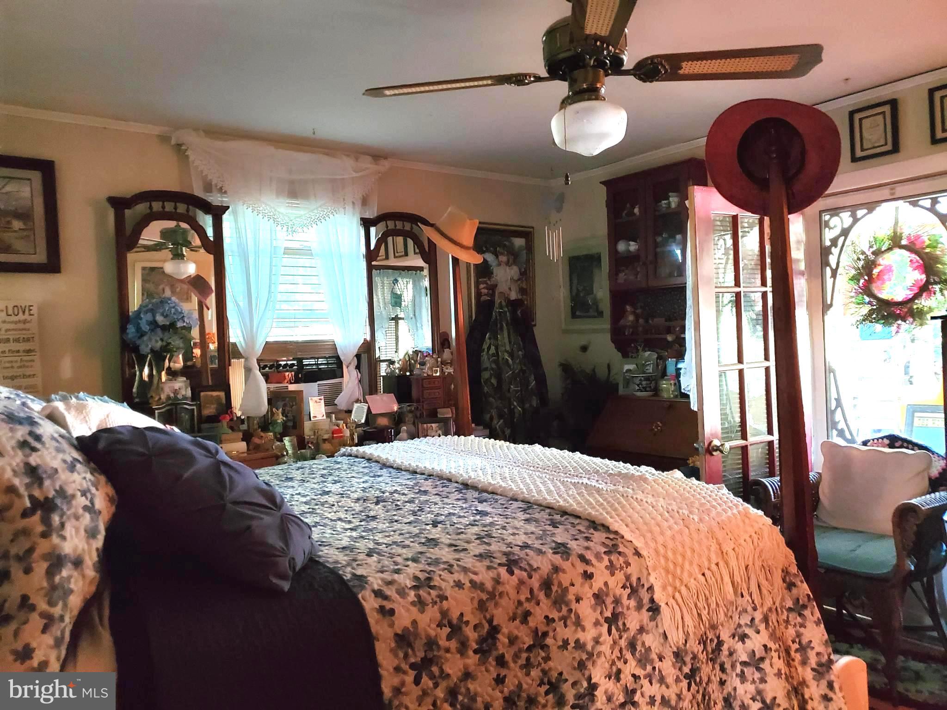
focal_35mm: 26
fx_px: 711
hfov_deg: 67.3
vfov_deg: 53.1
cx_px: 474
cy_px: 355
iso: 640
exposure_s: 1/12
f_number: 1.5
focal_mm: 4.3
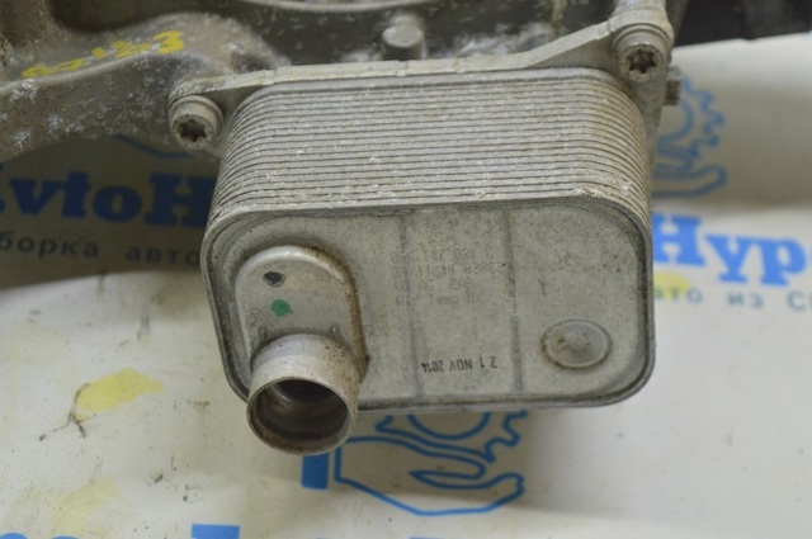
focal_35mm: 82
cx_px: 406
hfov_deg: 24.6
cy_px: 270
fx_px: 1858
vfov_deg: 16.5
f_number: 5.6
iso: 400
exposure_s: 1/20
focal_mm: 55
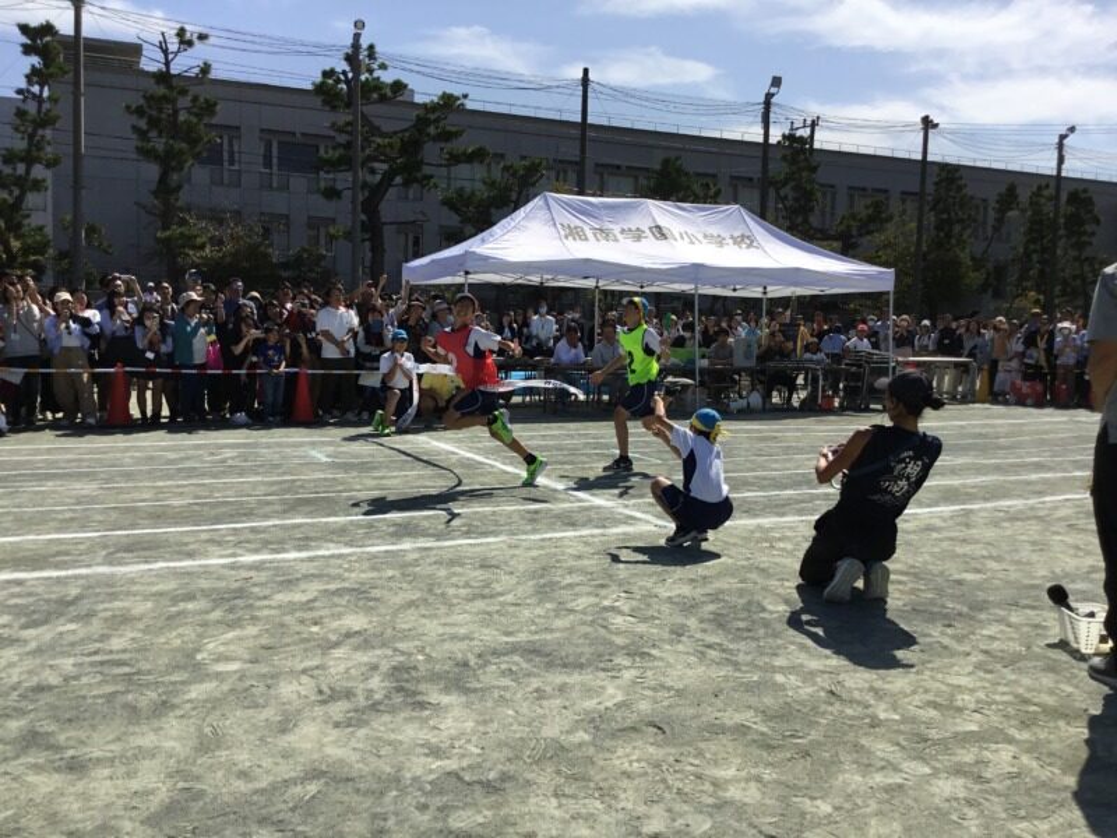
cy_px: 419
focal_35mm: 31
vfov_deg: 45.4
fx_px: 1000
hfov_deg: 58.4
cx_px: 558
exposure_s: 1/2331
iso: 25
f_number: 2.4
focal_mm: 3.3
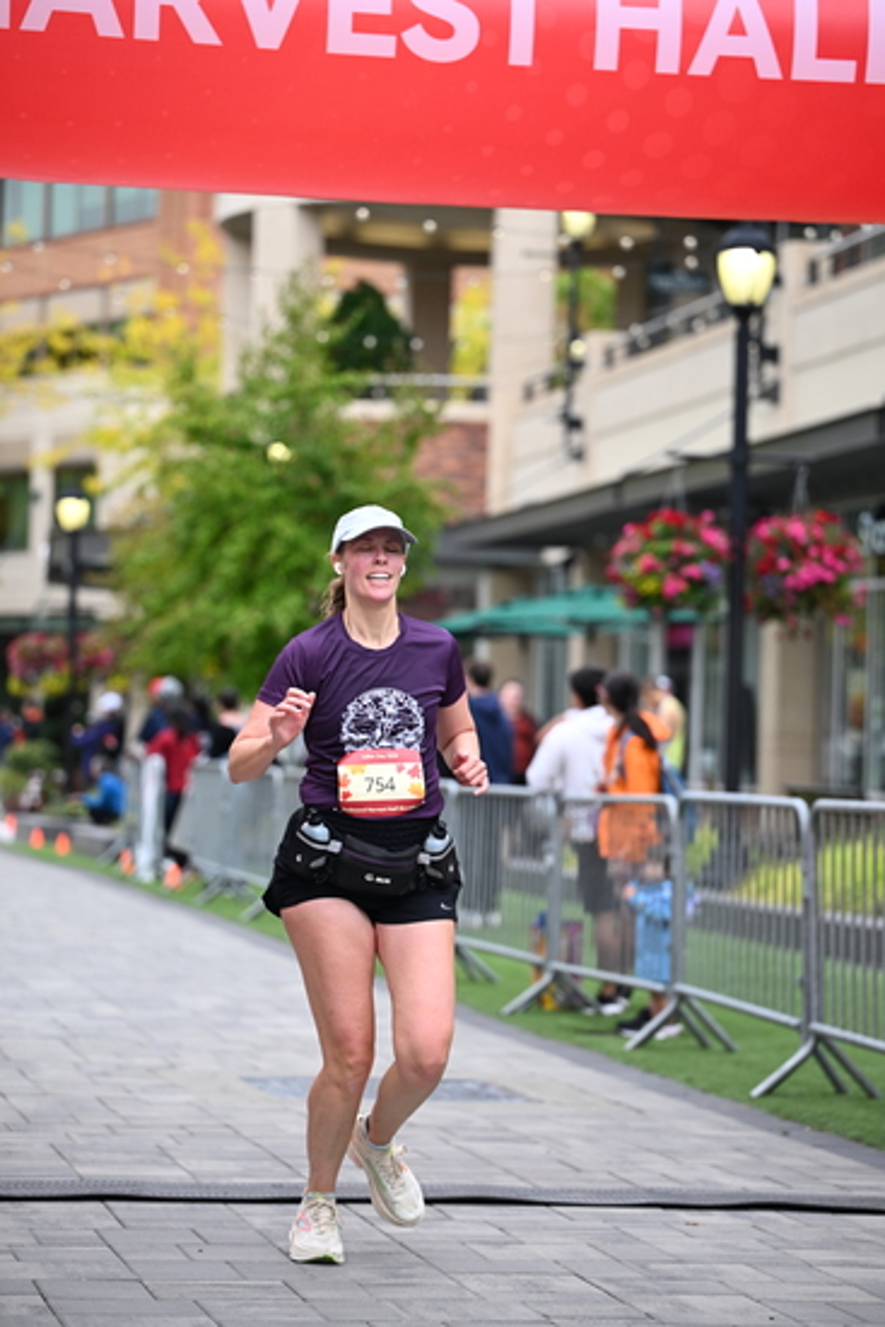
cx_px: 442
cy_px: 664
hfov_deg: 13.0
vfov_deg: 19.5
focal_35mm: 105
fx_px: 3869
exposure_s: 1/2000
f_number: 2.8
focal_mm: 105
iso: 640
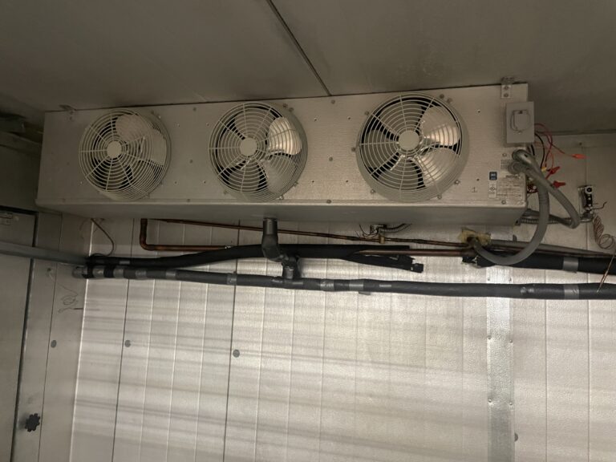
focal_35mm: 26
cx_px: 308
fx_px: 463
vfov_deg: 53.1
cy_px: 231
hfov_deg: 67.3
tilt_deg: +5.6
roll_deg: -2.3
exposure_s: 1/27
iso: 500
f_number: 1.6
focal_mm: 4.2
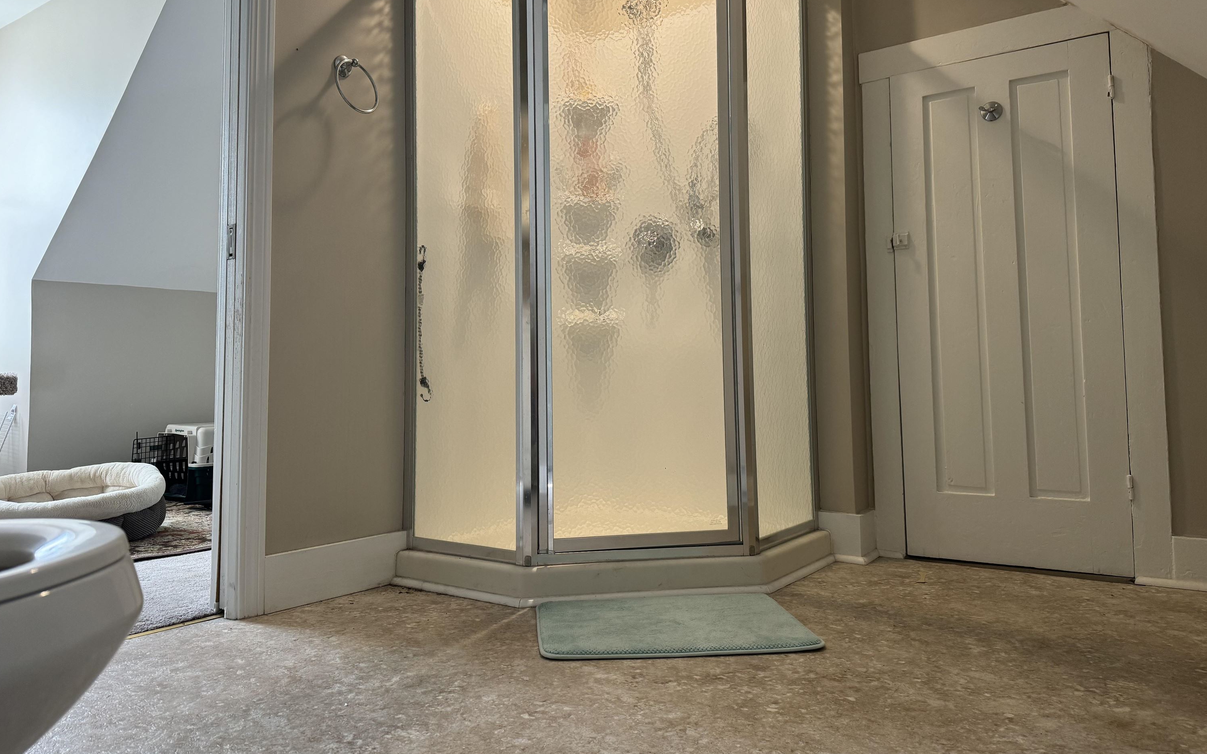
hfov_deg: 70.4
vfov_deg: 47.4
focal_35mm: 26
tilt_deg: +3.5
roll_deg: -0.1
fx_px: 855
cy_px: 309
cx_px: 593
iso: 125
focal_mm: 6.76
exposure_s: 1/60
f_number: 1.78
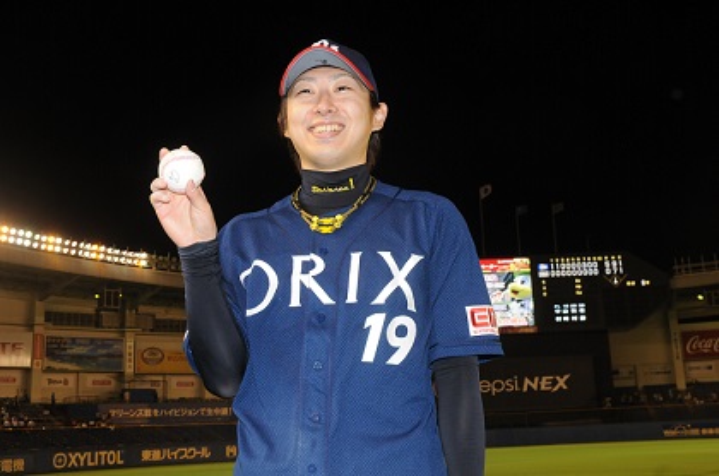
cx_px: 360
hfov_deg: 42.4
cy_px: 238
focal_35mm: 46
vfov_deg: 28.8
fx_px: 927
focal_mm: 31
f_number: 6.3
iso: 1000
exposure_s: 1/160
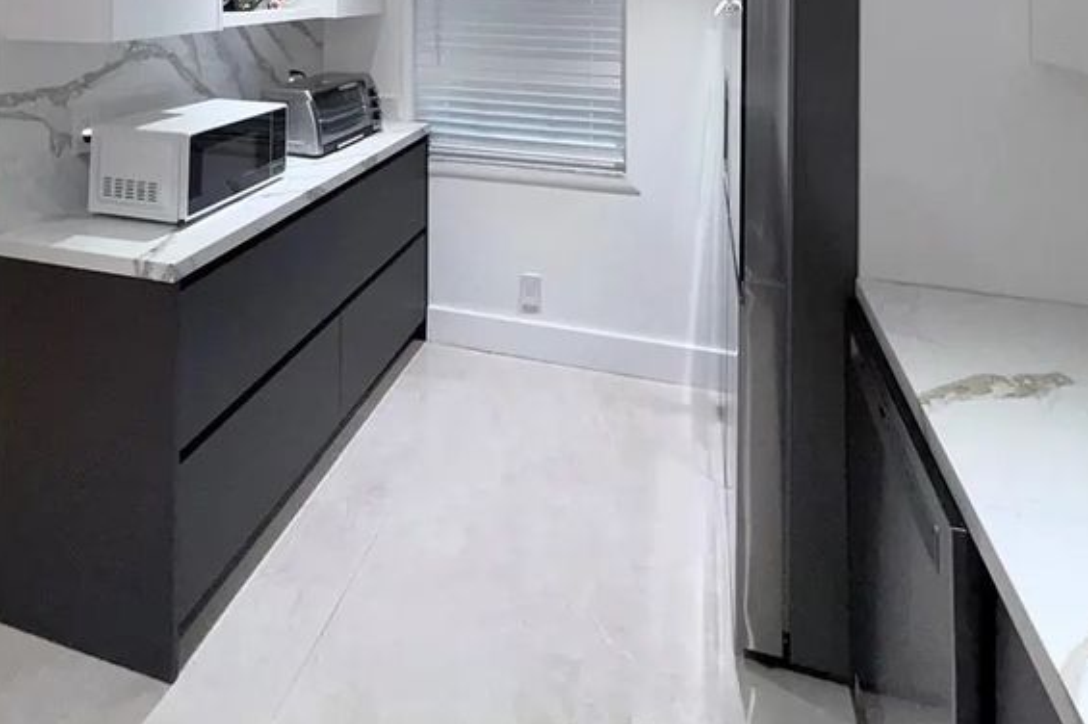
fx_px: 664
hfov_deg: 78.6
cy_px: -22
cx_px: 516
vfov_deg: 46.4
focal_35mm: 22
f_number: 2.2
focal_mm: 2.22
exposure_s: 1/119
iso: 160
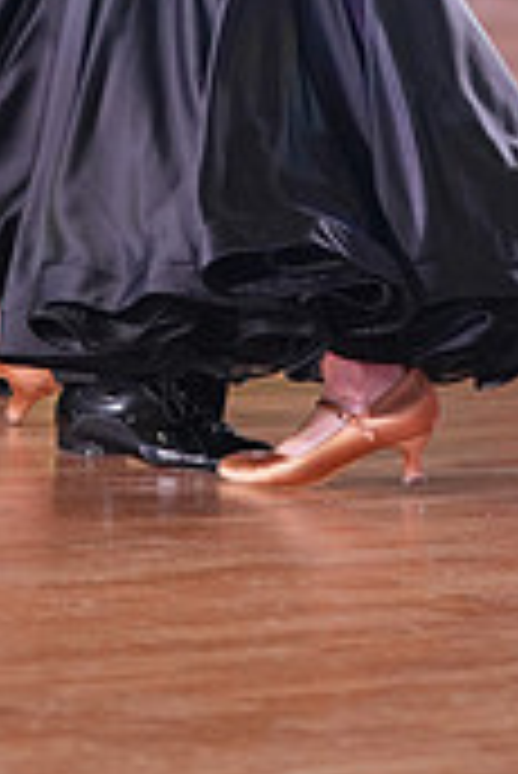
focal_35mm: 333
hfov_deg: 4.1
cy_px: -270
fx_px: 7172
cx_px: 218
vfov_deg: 6.1
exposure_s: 1/500
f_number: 2.8
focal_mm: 99
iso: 1250
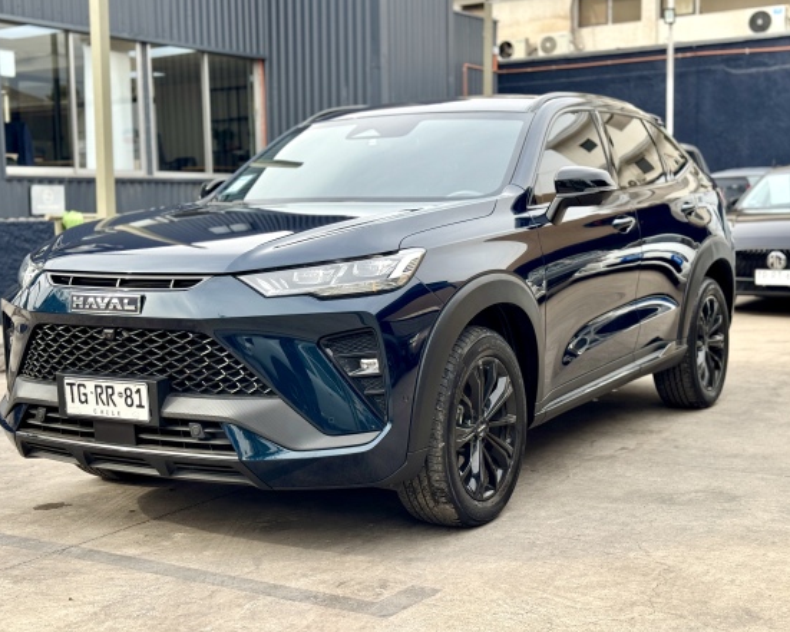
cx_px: 367
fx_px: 1193
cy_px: 317
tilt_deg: -5.0
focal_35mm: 51
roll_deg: +1.5
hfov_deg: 36.6
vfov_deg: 29.7
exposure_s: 1/1114
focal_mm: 6.76
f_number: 1.78
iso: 64
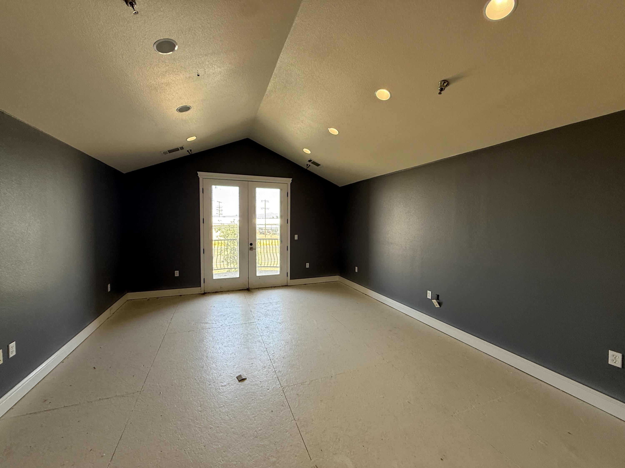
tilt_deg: -2.5
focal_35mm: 14
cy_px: 234
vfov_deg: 85.7
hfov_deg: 102.1
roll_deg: -0.2
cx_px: 312
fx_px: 253
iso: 125
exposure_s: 1/99
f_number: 2.2
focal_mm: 2.22
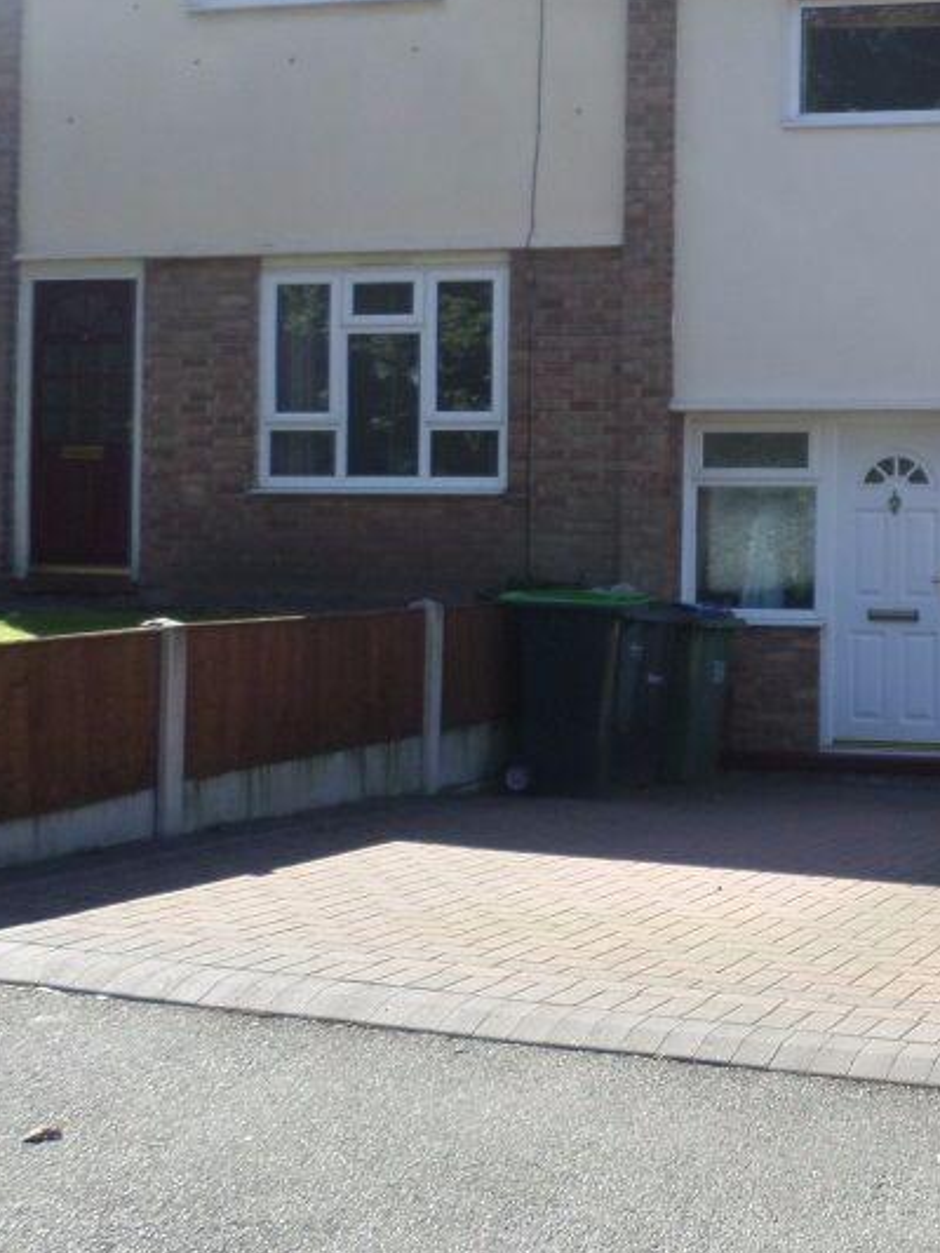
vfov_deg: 39.5
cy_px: 510
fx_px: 1737
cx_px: 1100
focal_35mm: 48
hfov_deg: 27.1
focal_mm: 4.5
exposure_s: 1/500
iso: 80
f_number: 2.5
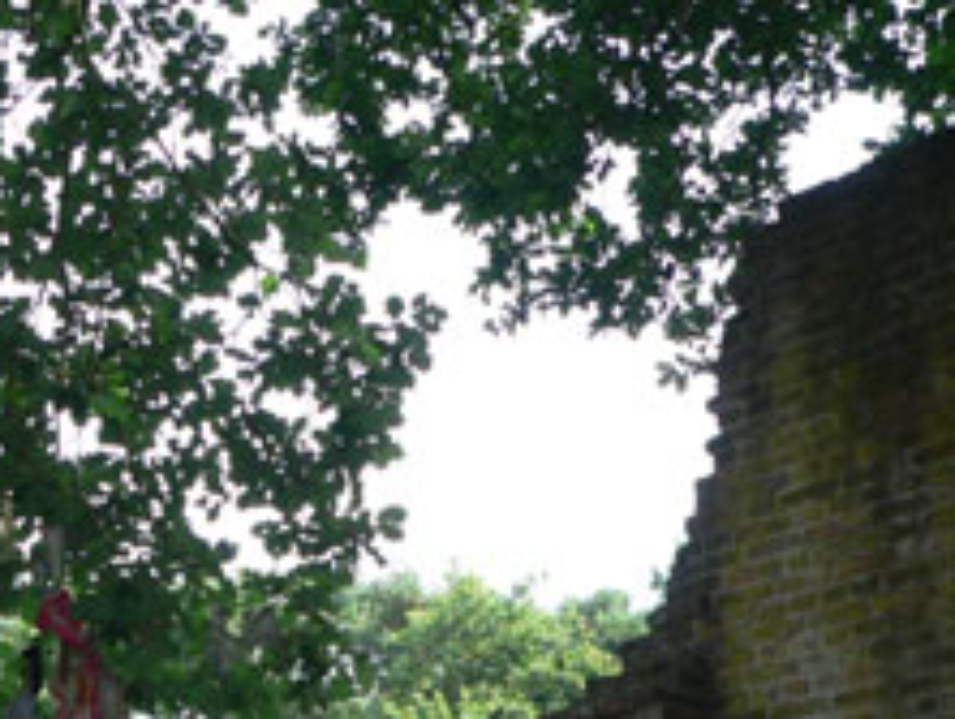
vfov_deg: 19.7
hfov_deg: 26.4
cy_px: 693
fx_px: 2016
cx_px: 258
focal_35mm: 73
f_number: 3.3
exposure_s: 1/100
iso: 80
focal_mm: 6
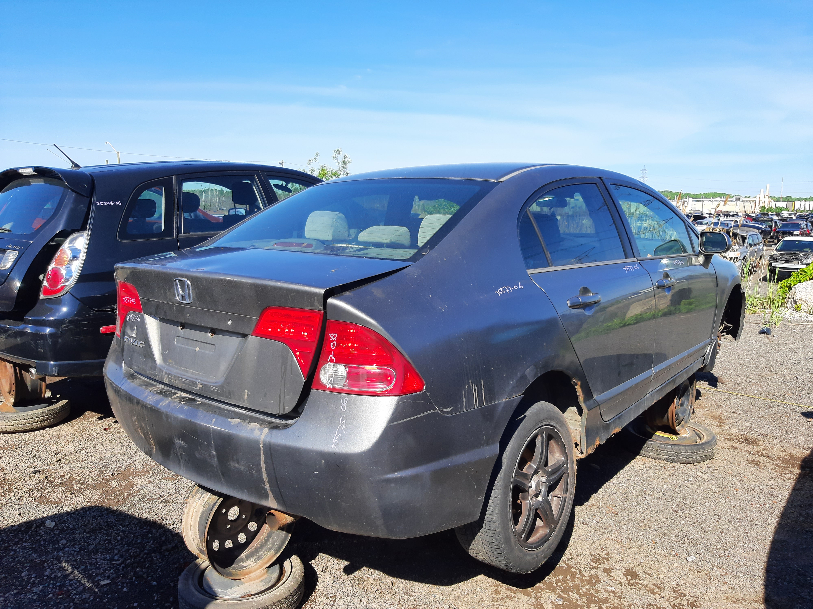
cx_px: 406
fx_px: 611
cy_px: 304
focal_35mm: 26
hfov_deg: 67.3
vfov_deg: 53.1
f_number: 1.7
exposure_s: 1/980
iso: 40
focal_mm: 3.92
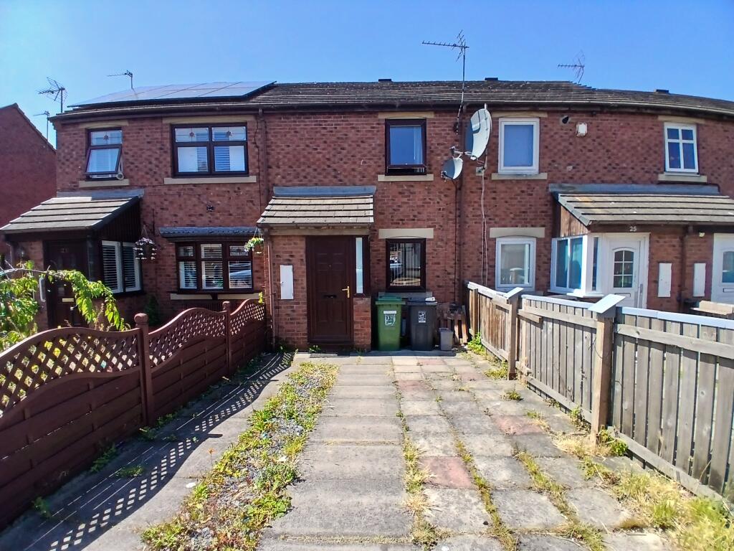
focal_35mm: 17
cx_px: 367
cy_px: 276
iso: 50
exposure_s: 1/882
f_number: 2.2
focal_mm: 1.4
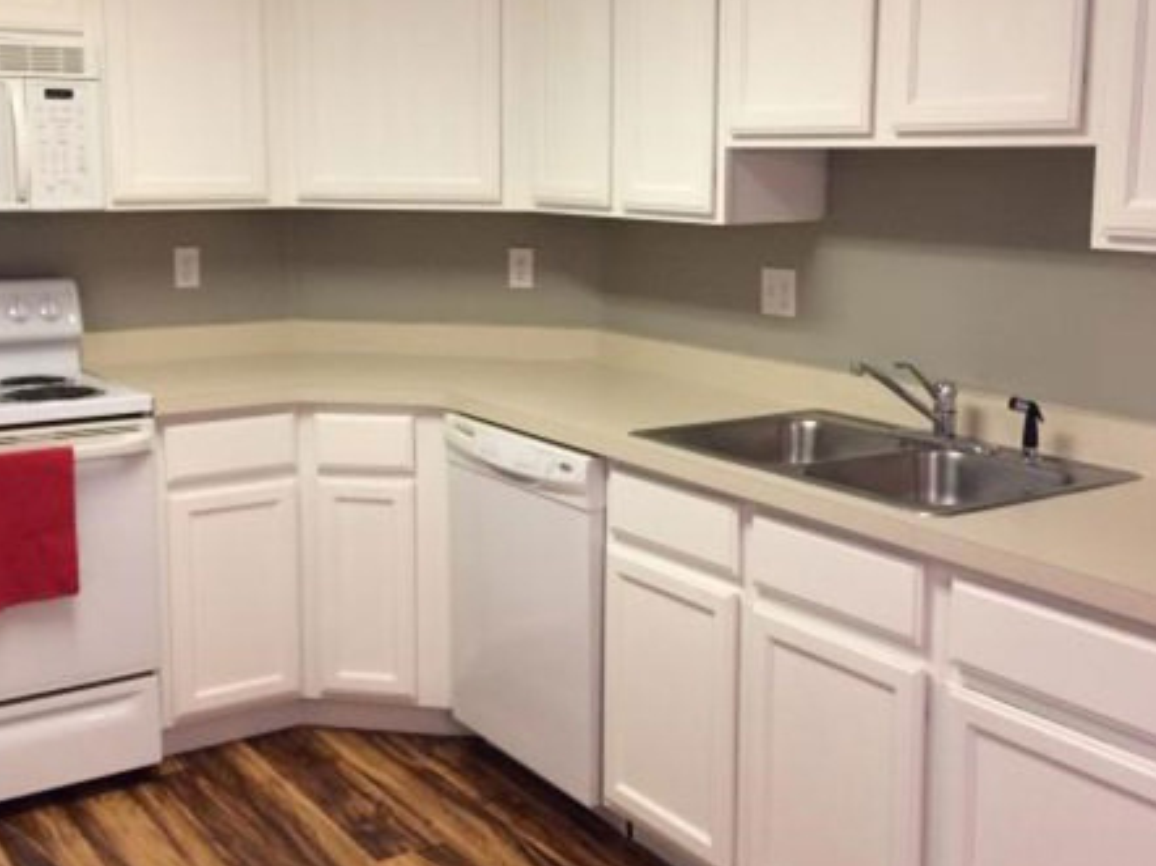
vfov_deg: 34.2
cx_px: 544
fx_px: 1402
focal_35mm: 42
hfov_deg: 44.8
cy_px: 356
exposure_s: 1/30
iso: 125
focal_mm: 4.15
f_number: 2.2
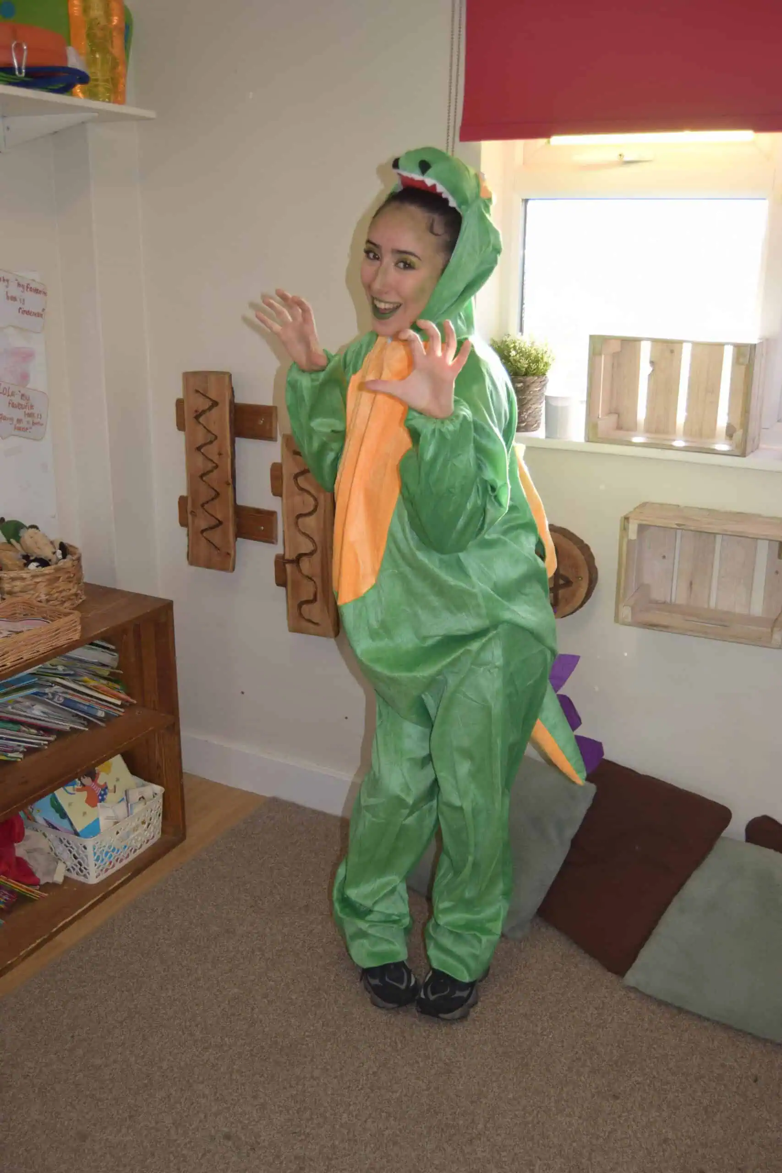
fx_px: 1075
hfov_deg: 40.0
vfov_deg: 57.2
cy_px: 586
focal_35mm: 33
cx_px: 391
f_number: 3.5
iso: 280
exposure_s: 1/200
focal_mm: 22
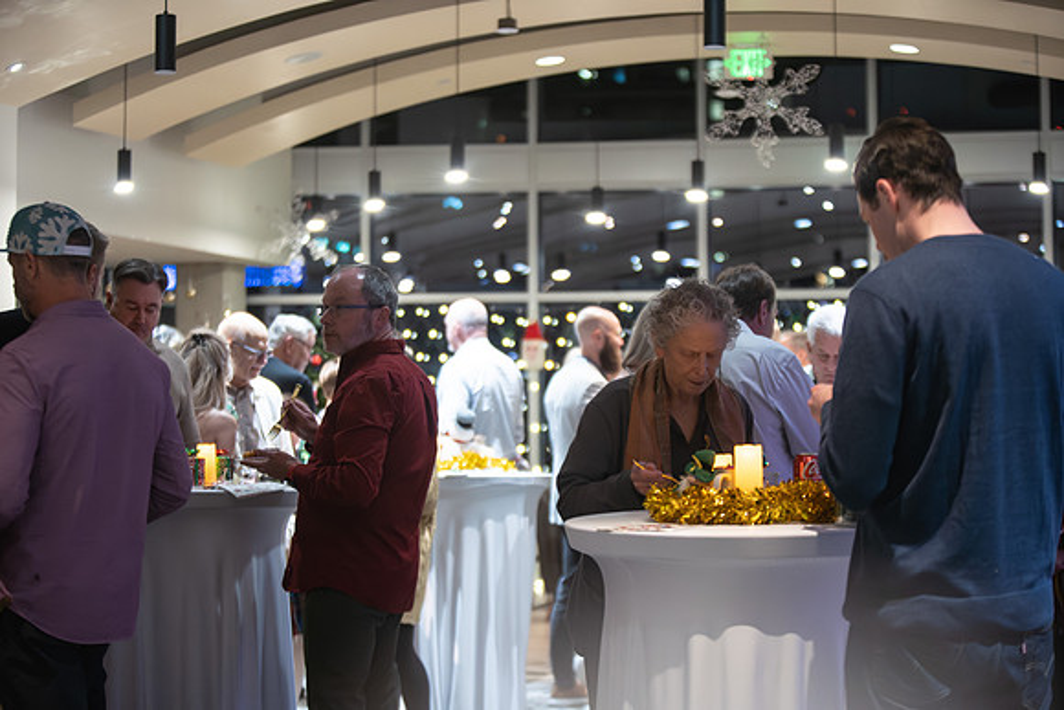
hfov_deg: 28.8
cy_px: 355
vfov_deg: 19.5
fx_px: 2069
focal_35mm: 70
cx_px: 532
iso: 3200
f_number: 2.8
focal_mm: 70
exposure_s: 1/125
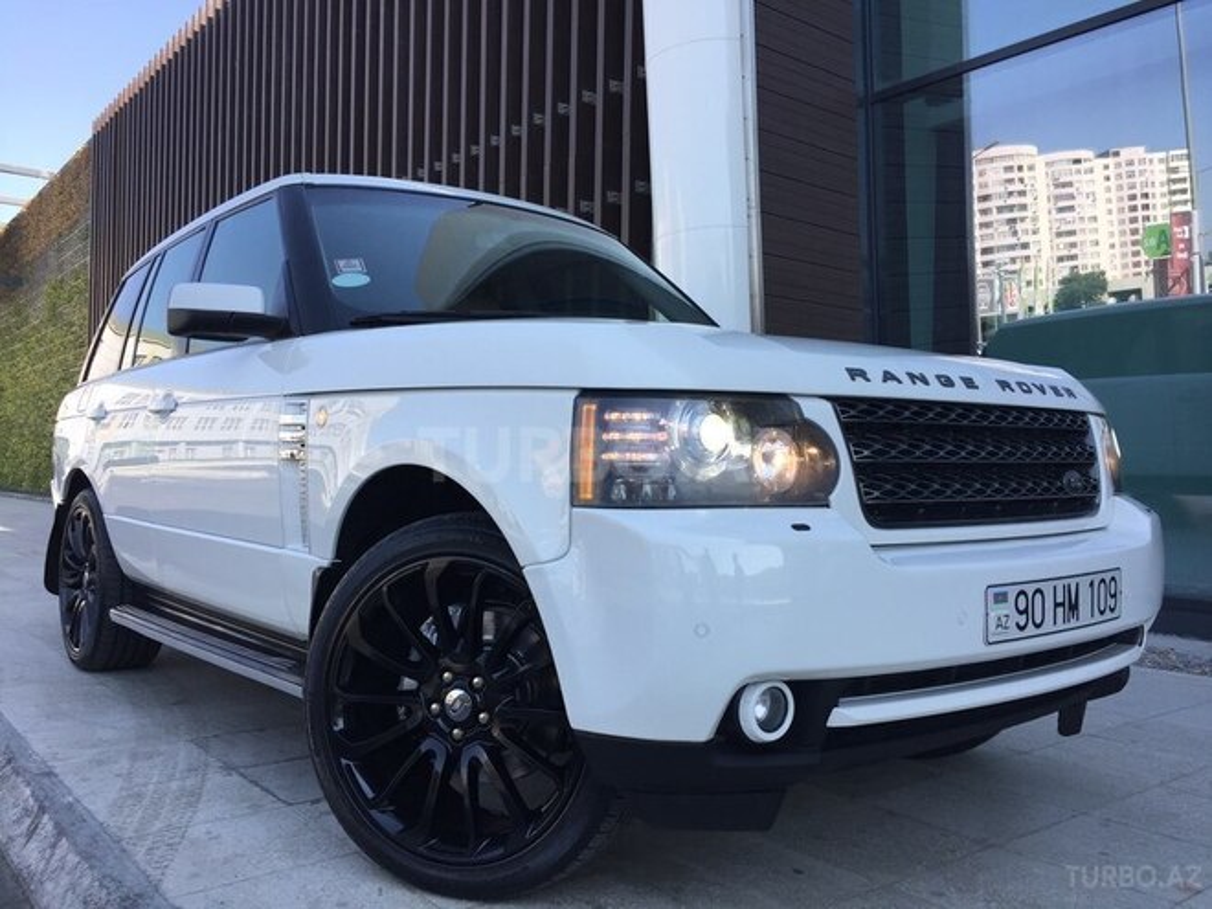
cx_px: 606
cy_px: 454
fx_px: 1015
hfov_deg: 61.7
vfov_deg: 48.2
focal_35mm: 29
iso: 32
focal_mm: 4.15
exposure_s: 1/590
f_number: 2.2
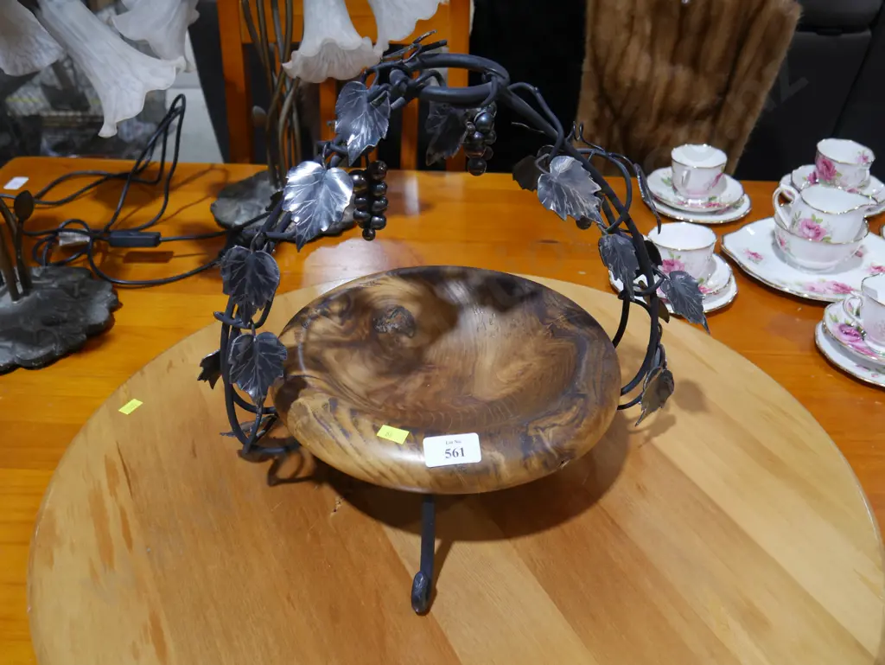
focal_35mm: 34
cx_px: 442
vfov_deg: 41.8
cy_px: 332
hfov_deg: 53.9
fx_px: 870
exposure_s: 1/60
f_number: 4
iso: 320
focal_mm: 17
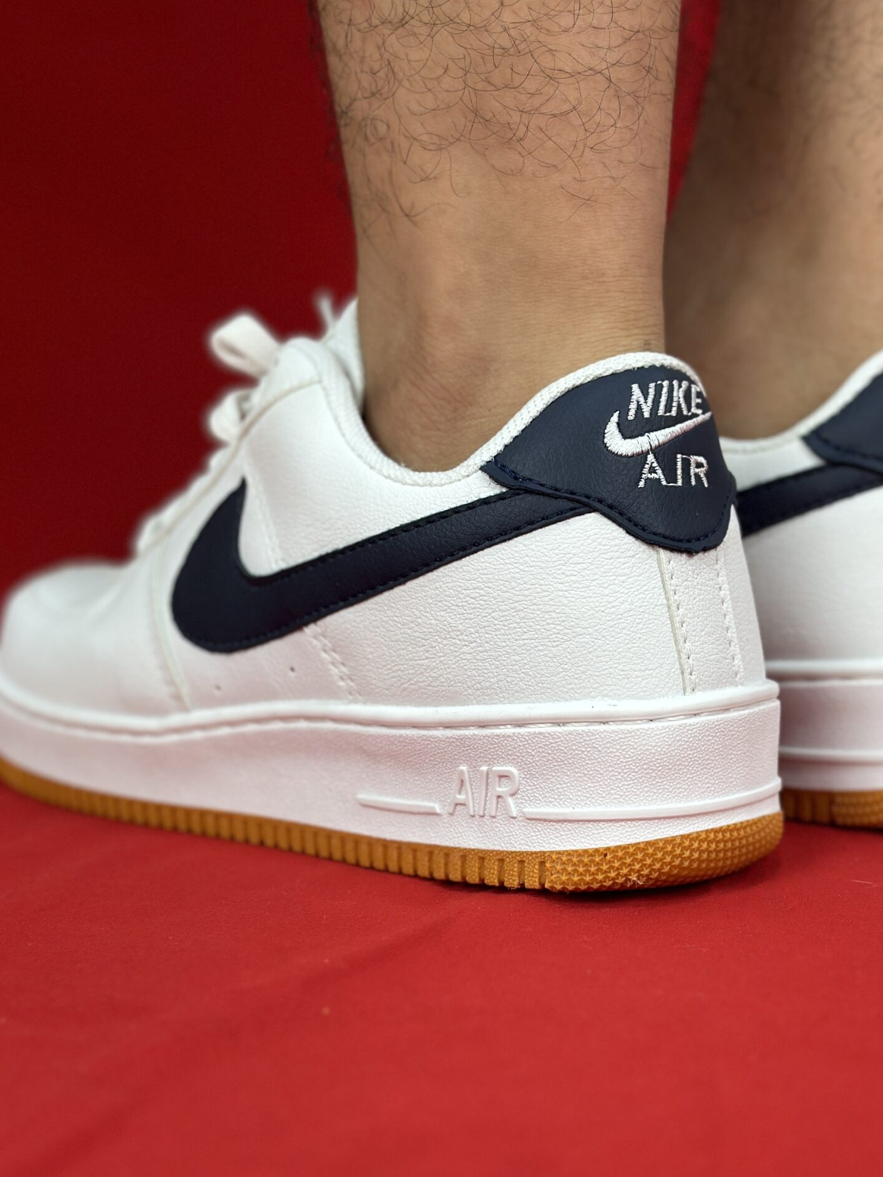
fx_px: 2210
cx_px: 534
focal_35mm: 65
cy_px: 713
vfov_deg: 29.7
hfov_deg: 22.6
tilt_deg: -10.2
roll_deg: +1.1
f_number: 1.78
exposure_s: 1/120
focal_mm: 6.86
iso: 80
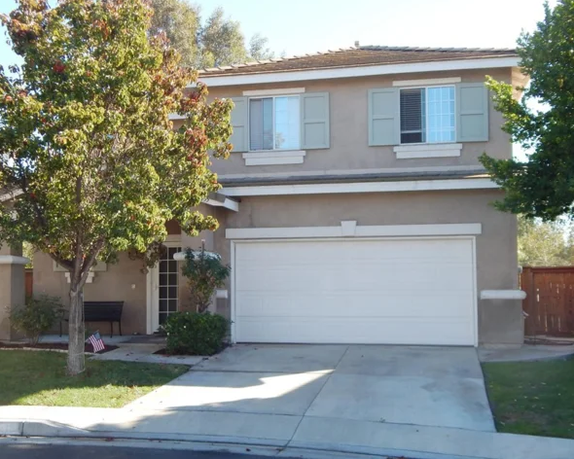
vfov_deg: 35.6
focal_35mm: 42
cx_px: 253
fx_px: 714
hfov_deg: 43.7
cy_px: 253
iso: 125
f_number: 3.3
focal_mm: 6.1
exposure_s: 1/400
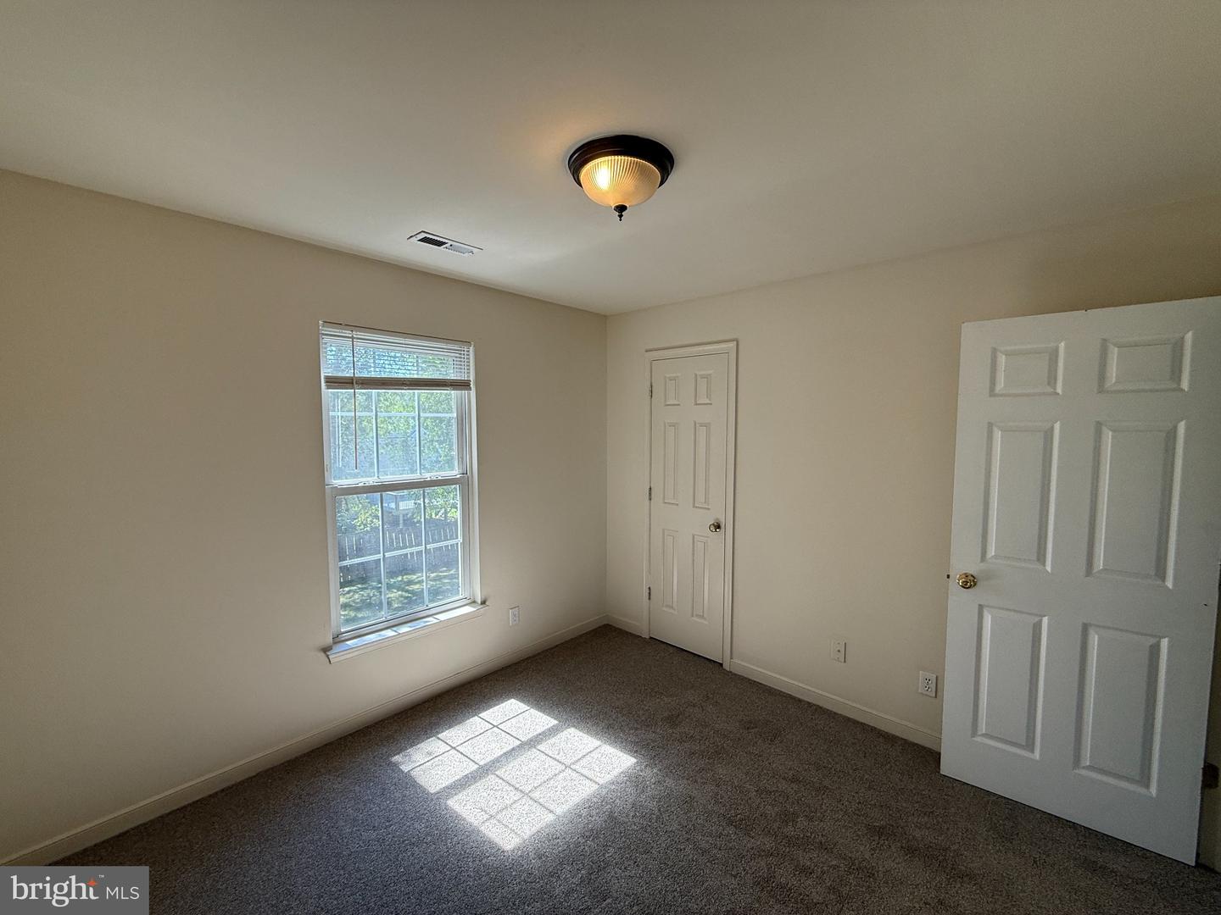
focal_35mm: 14
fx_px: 494
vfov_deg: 85.7
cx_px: 610
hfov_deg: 102.1
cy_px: 458
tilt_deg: -4.1
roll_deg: -0.2
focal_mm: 2.22
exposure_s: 1/120
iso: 64
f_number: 2.2
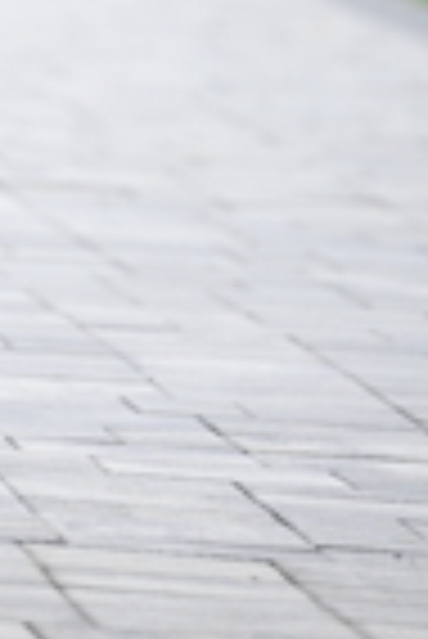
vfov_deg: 2.7
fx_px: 13804
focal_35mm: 776
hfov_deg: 1.8
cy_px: -243
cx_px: -385
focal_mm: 200
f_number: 2.8
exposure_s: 1/2000
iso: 800
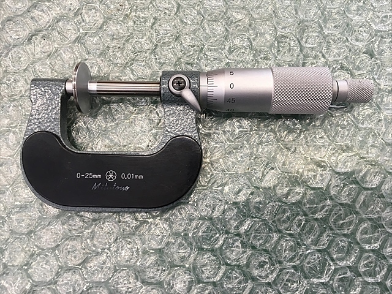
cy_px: 147
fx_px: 328
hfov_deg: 61.7
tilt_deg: -82.9
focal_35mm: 29
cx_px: 196
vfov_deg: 48.2
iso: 50
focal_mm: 4.15
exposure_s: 1/30
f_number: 2.2
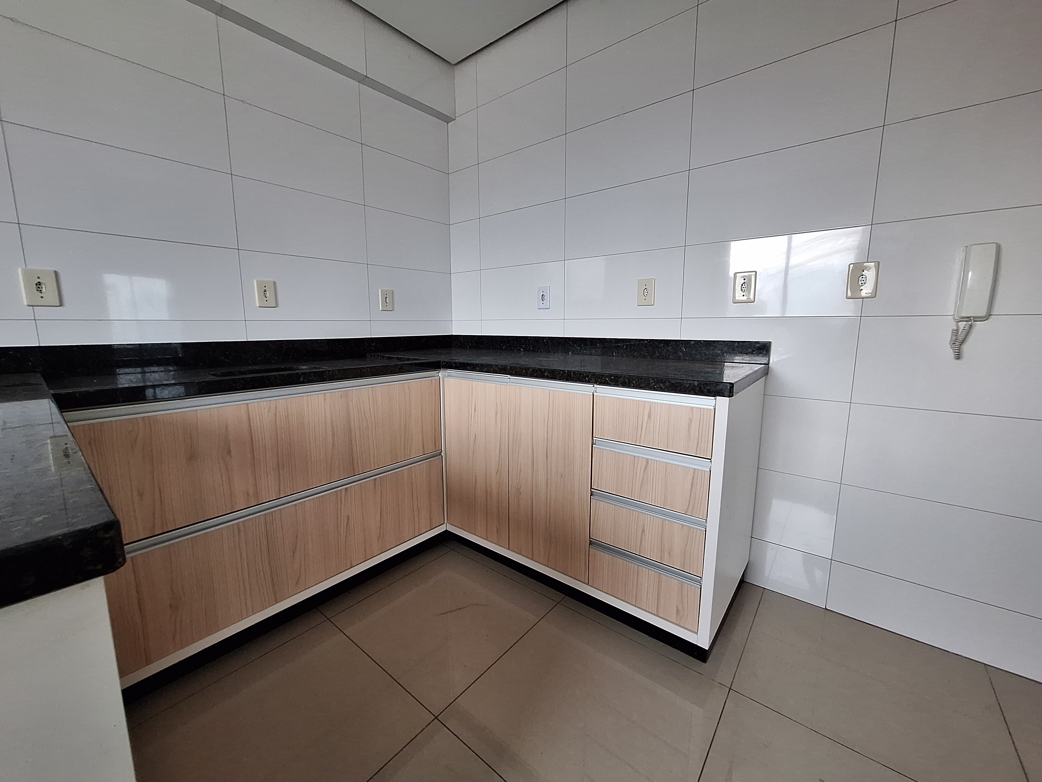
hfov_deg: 106.2
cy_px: 391
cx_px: 521
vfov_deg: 89.9
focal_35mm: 13
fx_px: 391
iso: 200
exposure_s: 1/30
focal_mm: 1.74
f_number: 2.2
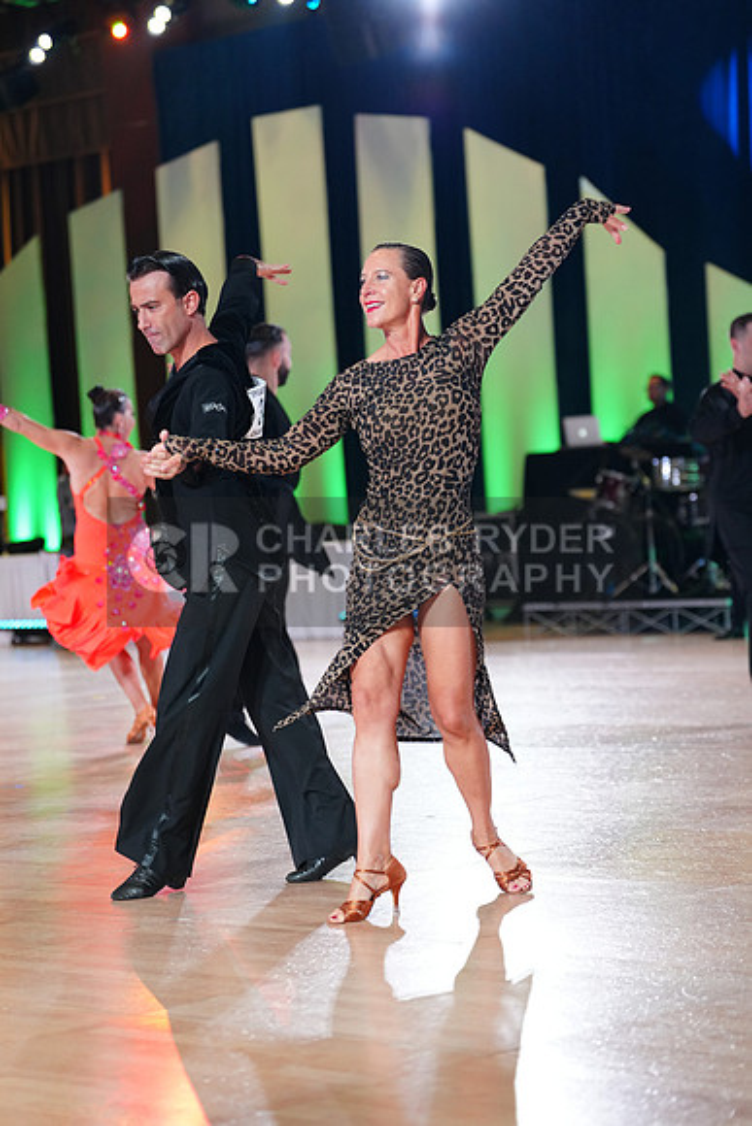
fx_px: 2943
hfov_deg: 14.6
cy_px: 563
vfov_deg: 21.7
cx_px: 376
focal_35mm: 94
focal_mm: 94
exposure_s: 1/400
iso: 2000
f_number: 2.8
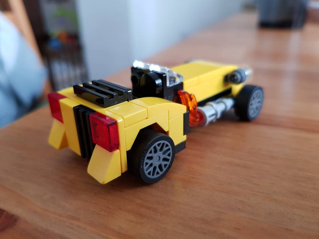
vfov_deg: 53.1
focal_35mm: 26
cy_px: 120
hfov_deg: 67.3
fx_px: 240
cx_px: 160
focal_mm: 4.3
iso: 200
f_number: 1.7
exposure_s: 1/15
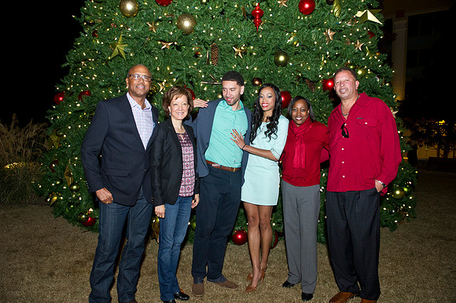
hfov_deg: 73.8
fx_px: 304
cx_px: 228
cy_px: 152
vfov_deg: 53.1
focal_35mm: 24
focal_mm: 24
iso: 3200
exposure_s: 1/100
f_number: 4
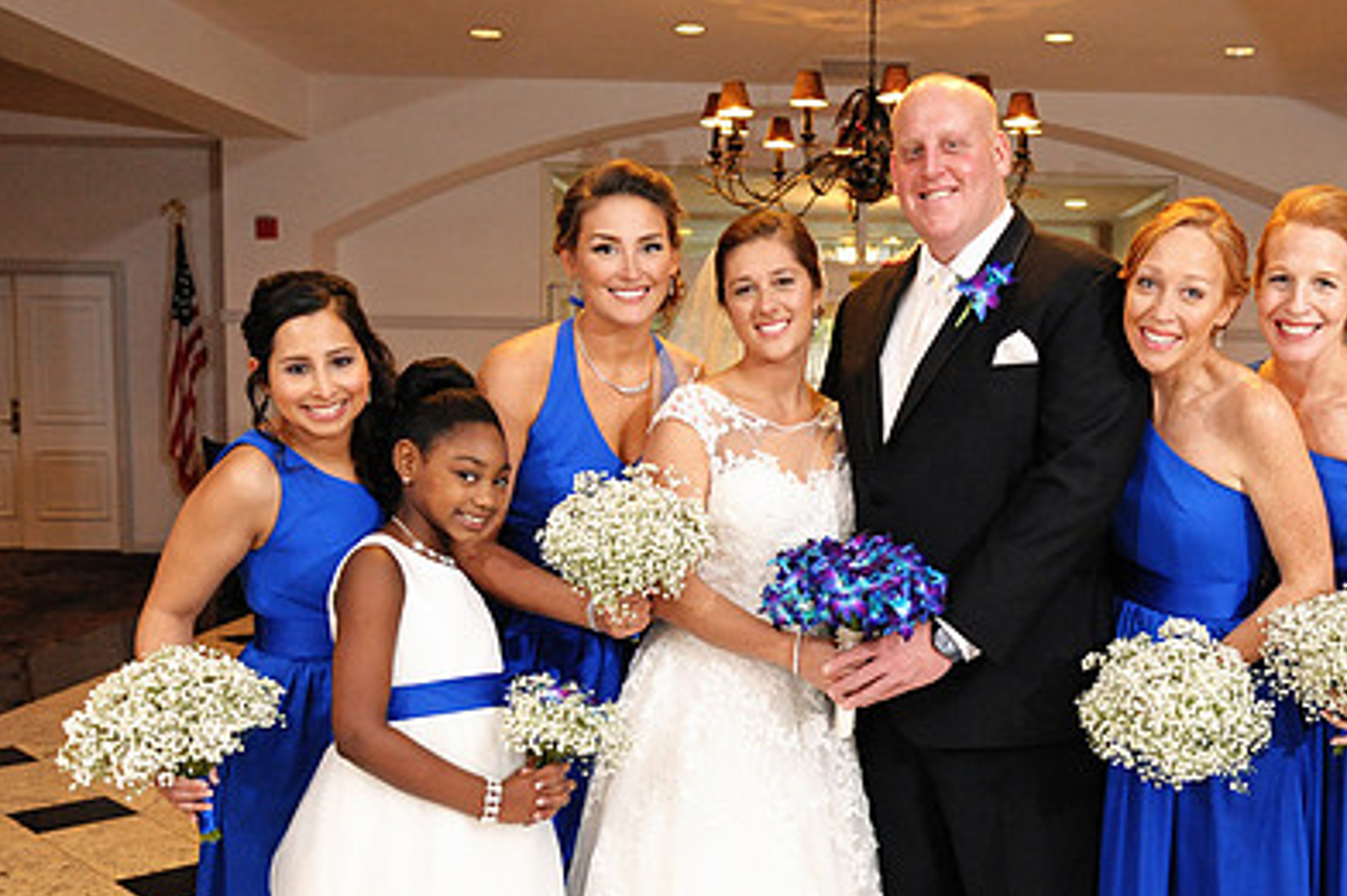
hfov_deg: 47.6
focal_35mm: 40
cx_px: 911
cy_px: 505
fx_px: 1496
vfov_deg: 33.3
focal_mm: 27
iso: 2500
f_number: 2.8
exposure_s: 1/200
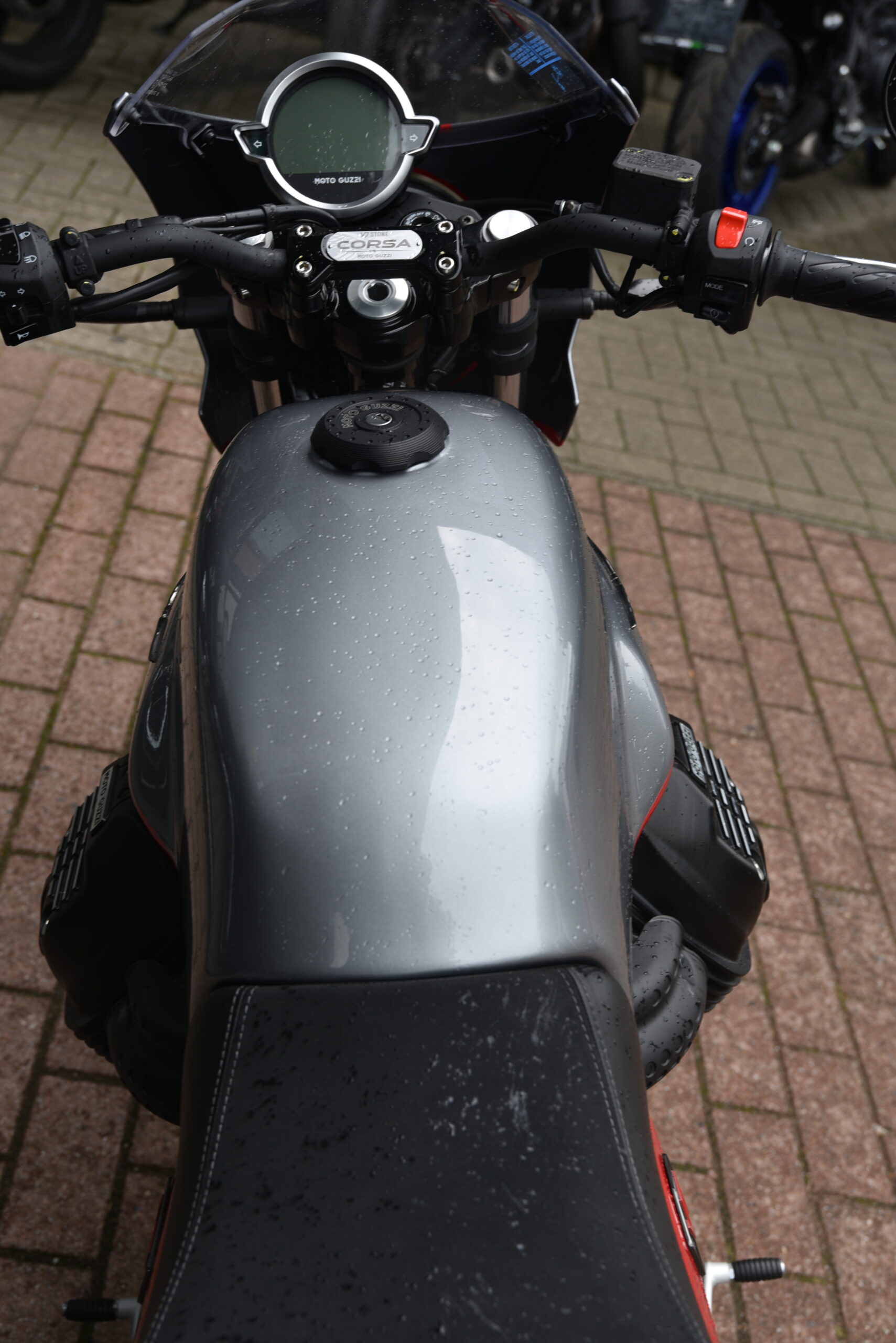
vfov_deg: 44.5
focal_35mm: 44
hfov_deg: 30.5
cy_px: 672
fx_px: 1641
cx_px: 448
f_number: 5.6
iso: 100
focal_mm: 44
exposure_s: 1/125
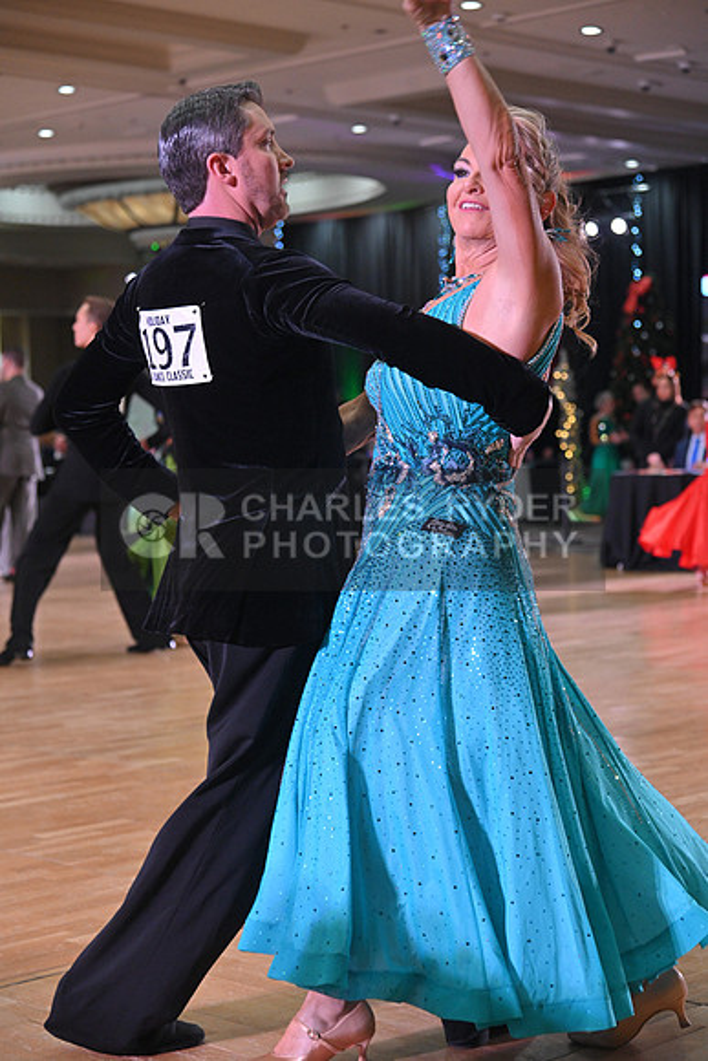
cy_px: 530
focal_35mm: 66
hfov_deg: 20.6
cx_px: 354
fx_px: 1946
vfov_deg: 30.5
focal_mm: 66
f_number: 5
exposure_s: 1/320
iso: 2500
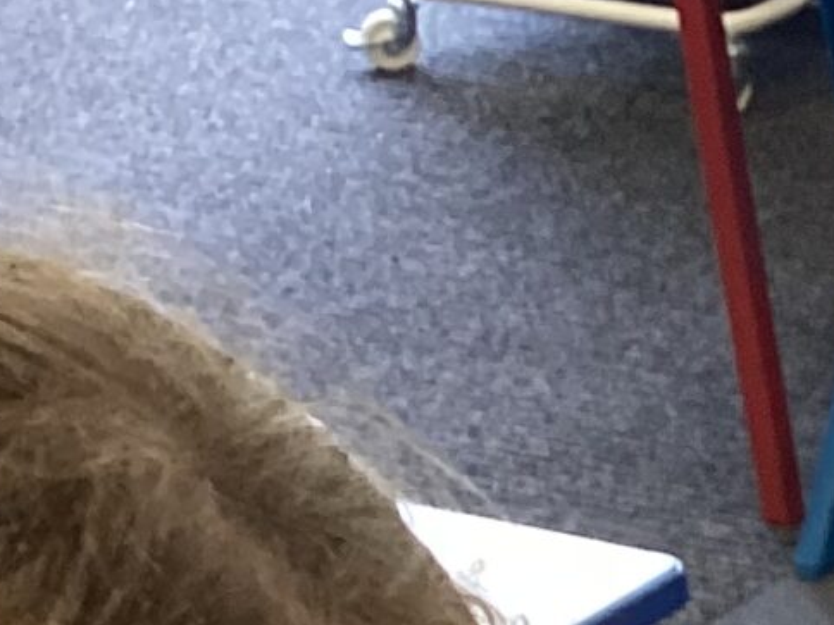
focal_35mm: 164
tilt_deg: -32.8
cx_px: 1959
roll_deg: -0.6
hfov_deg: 10.5
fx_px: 3951
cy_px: 1178
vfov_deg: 8.6
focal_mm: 3.3
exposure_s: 1/60
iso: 100
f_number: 2.4
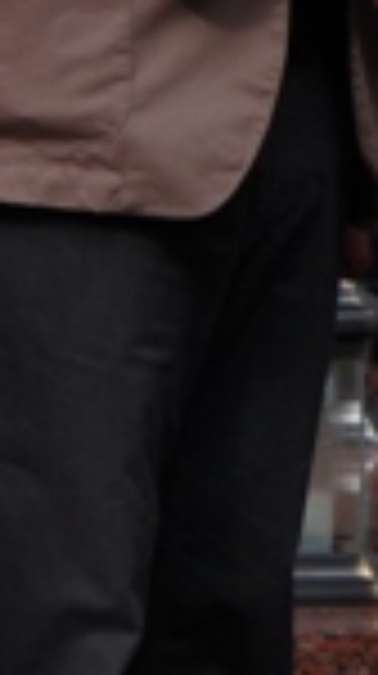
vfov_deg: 5.6
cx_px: 1530
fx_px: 6901
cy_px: 178
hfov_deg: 3.0
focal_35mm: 386
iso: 200
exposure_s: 1/400
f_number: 6.3
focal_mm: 36
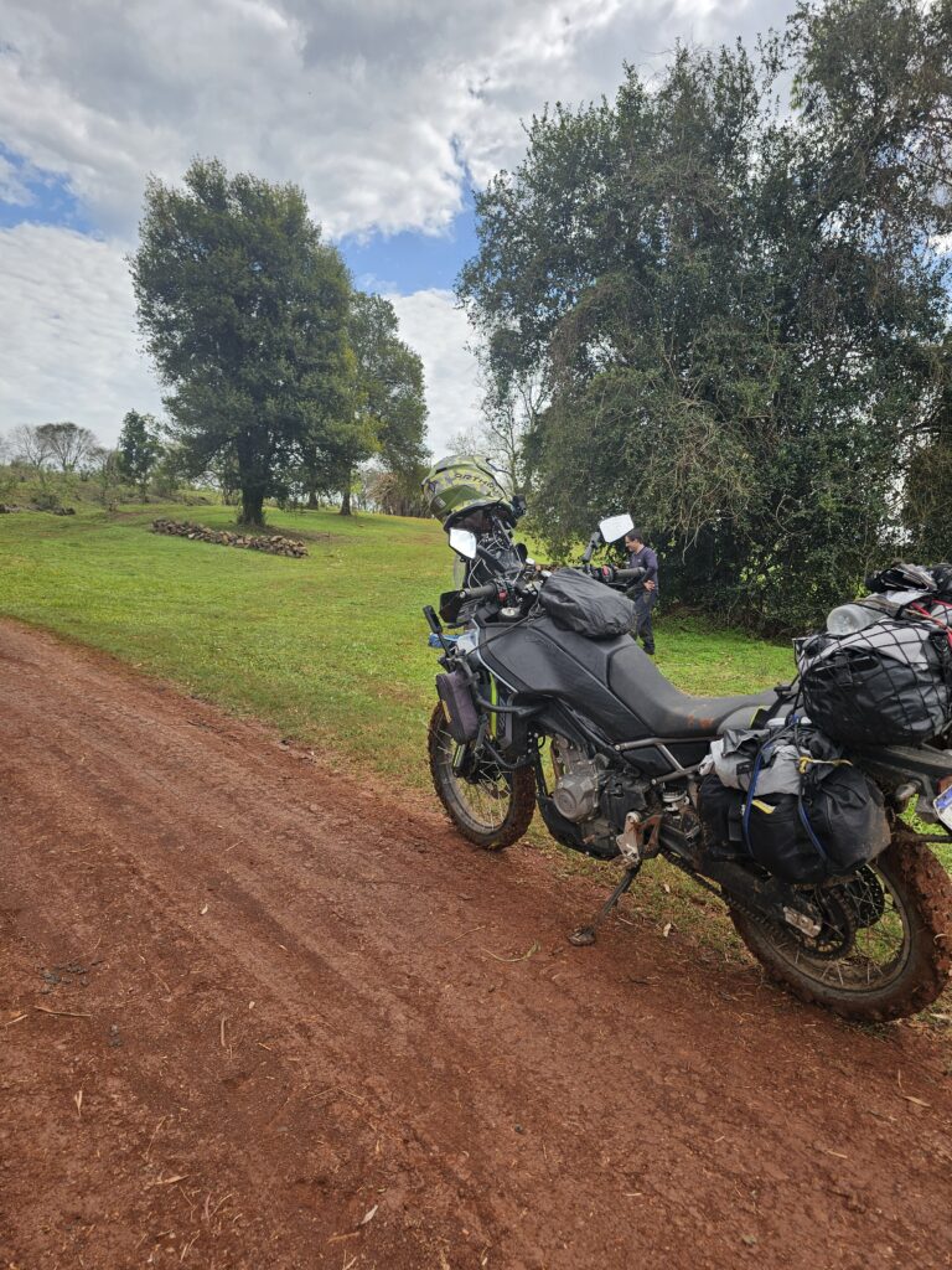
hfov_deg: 58.9
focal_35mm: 23
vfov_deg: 73.9
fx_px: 843
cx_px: 476
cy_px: 635
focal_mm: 6.3
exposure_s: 1/426
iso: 10
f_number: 1.7
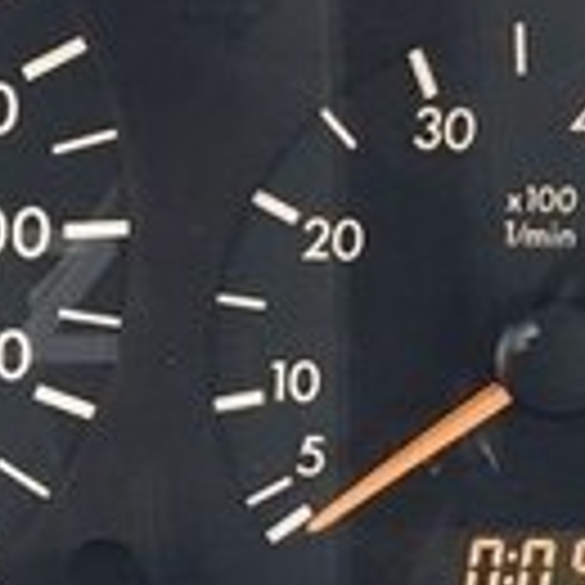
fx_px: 2486
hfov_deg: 12.6
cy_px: 295
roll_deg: -1.7
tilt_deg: -18.9
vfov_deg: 13.4
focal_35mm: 130
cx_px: -342
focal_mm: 4.15
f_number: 2.2
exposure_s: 1/33
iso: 125
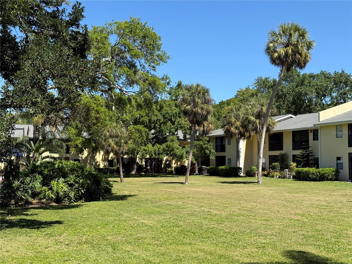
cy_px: 132
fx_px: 488
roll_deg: -0.5
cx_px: 176
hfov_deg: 39.7
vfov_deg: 30.3
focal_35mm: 48
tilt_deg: +4.2
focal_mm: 6.76
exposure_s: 1/2577
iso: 64
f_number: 1.78
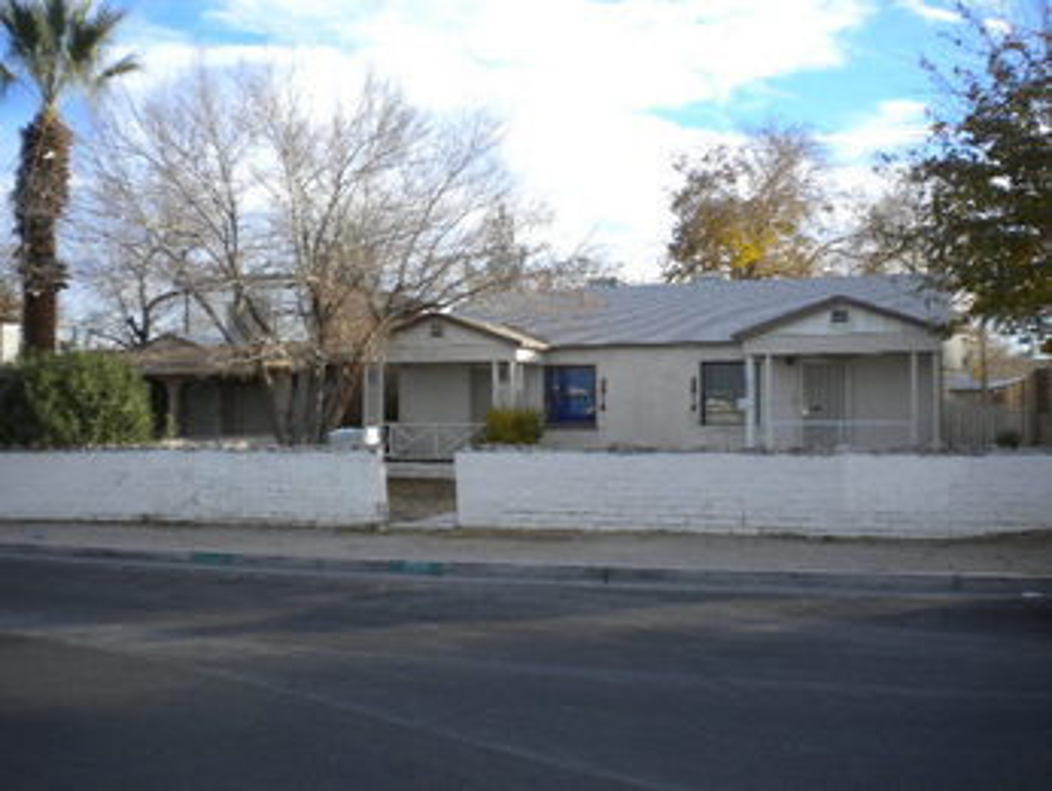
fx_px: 1064
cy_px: 396
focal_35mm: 35
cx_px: 526
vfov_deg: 40.7
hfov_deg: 52.6
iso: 113
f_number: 4.6
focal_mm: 6.3
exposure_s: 1/316
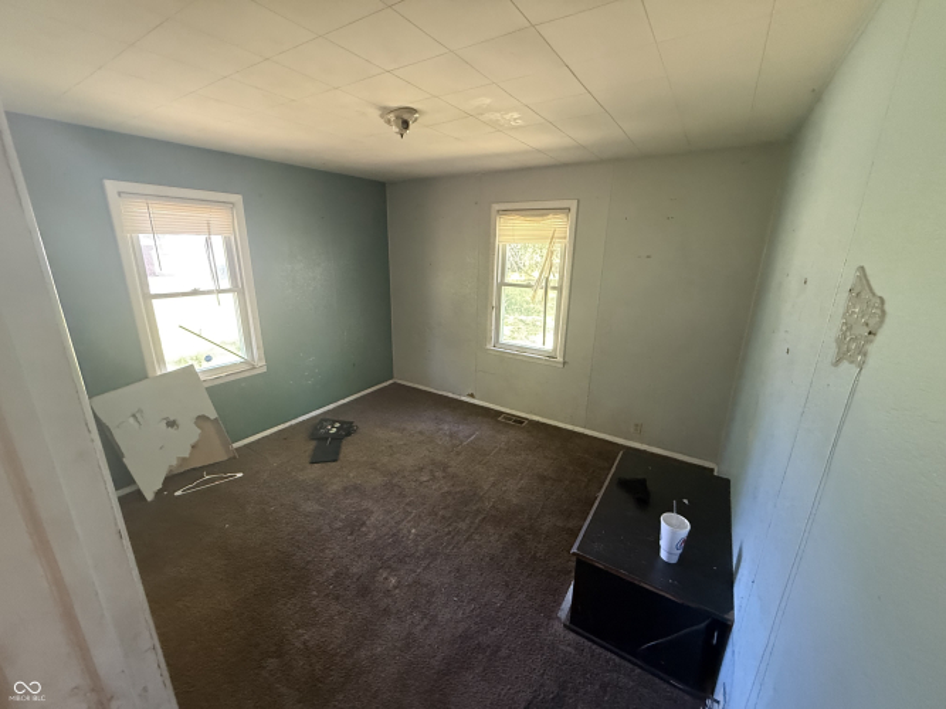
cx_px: 473
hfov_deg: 102.1
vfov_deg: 85.7
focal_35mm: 14
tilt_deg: -15.7
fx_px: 383
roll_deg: -0.8
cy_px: 354
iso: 640
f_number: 2.2
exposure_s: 1/60
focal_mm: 2.22
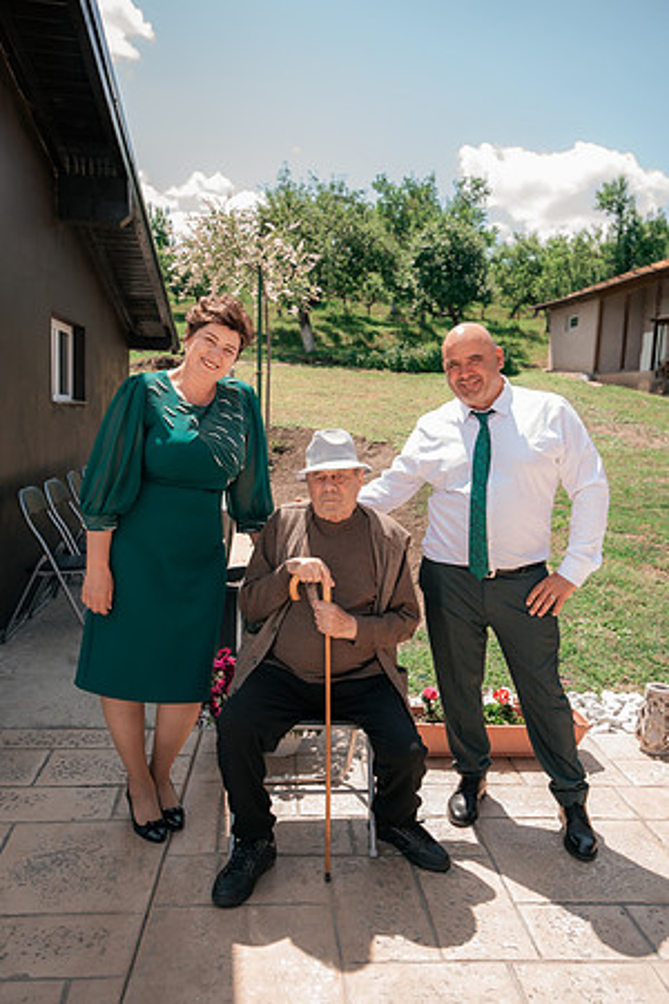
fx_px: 836
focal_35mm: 30
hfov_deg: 43.6
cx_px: 334
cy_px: 502
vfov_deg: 61.9
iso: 200
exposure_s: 1/400
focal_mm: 30
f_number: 4.5
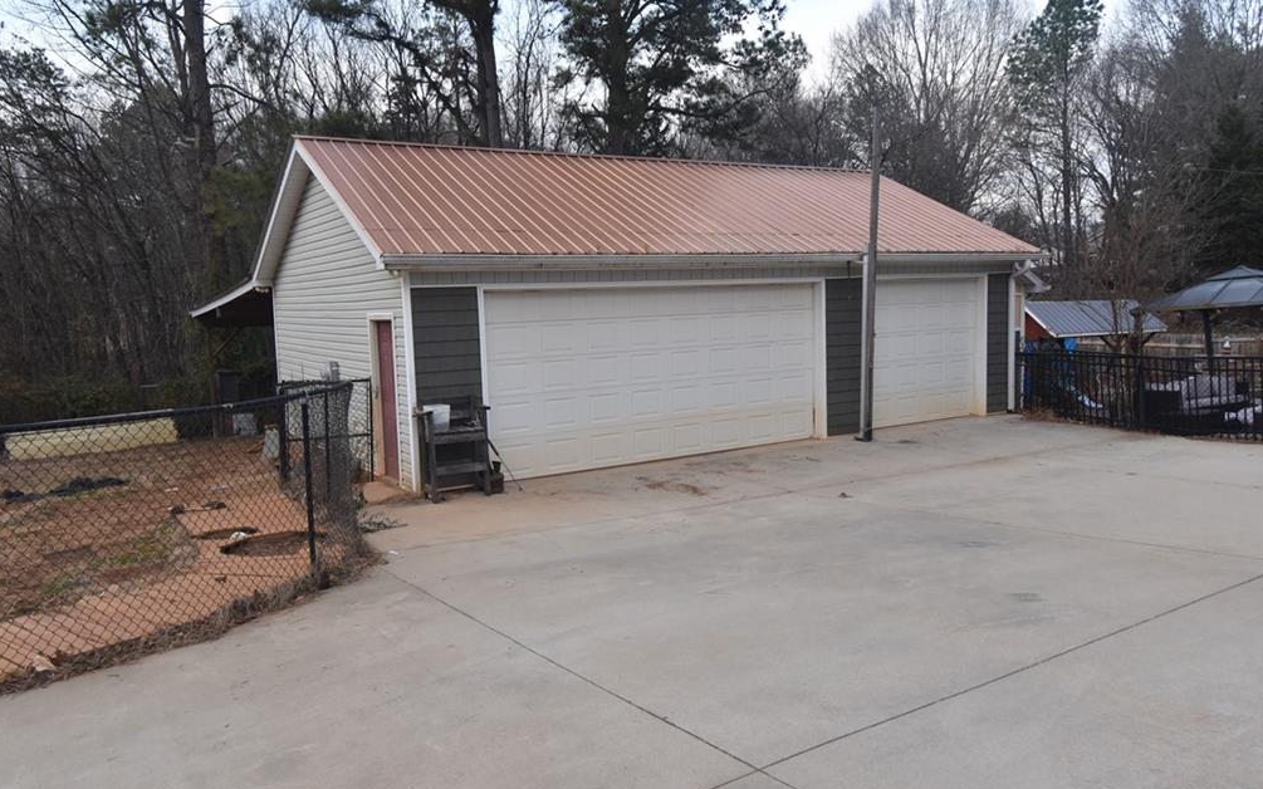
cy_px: 389
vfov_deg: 46.0
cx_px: 627
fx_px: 929
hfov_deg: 68.4
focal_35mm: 27
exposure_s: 1/400
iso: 2500
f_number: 10
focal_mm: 26
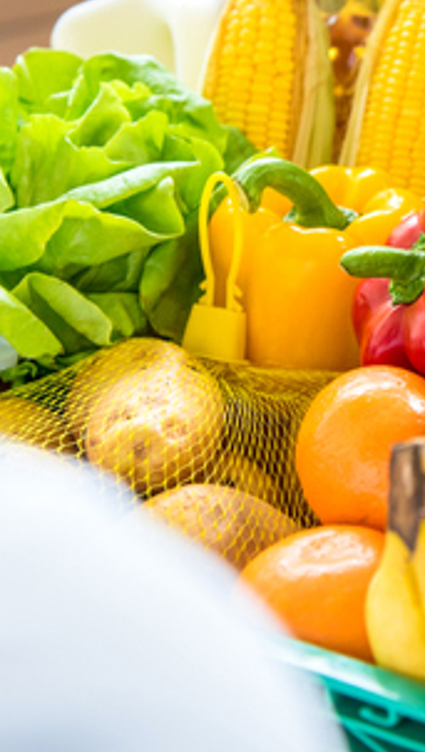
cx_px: 485
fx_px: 1899
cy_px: 222
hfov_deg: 12.5
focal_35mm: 95
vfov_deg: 22.3
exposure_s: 1/400
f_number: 3.5
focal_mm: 38
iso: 320
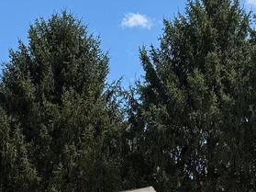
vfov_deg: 11.2
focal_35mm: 124
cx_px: 74
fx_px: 917
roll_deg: -1.1
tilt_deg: +7.1
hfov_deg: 15.8
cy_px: 333
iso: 80
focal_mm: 6.76
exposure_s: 1/3021
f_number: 1.78
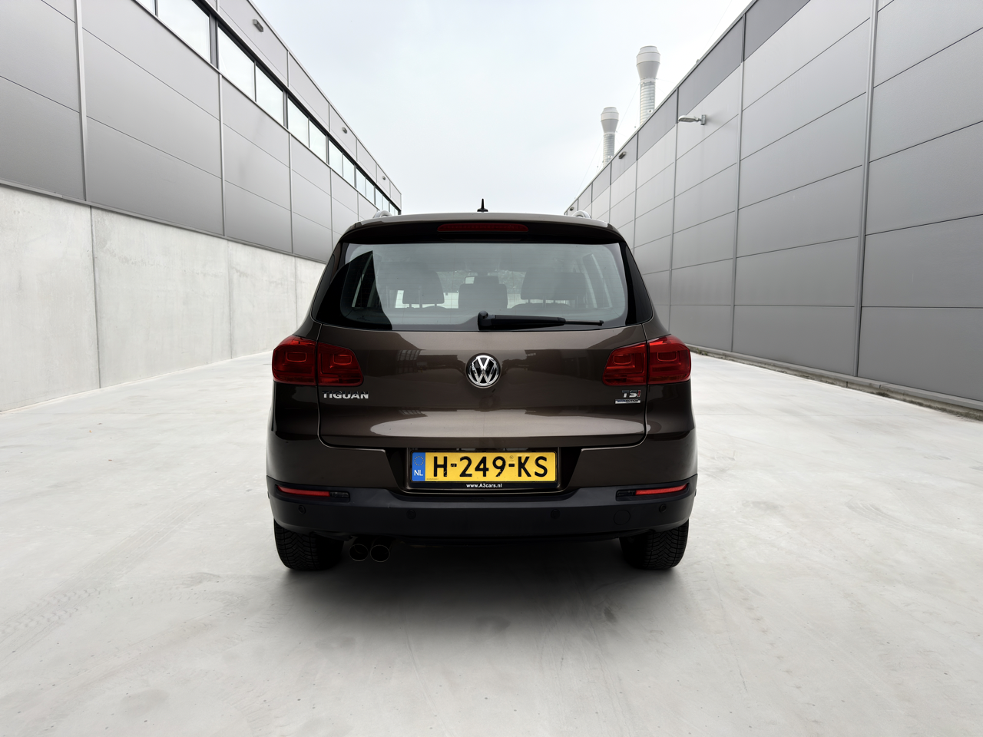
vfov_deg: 56.8
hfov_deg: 71.6
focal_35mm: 24
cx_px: 492
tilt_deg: -4.8
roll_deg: -0.4
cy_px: 368
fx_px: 682
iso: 100
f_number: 1.78
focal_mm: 6.76
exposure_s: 1/258
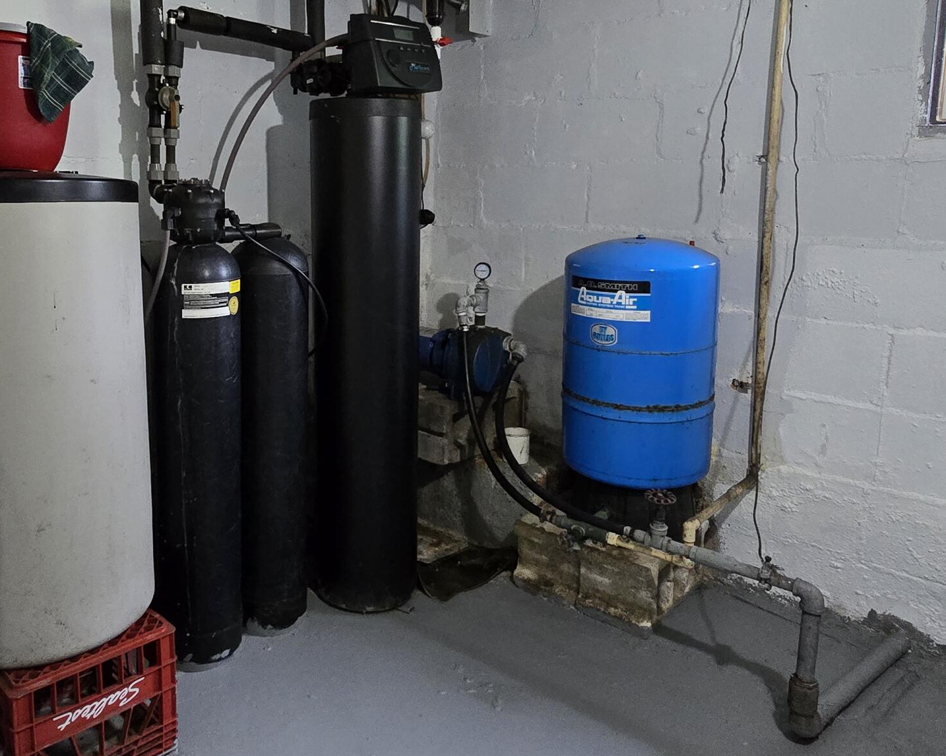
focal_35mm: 26
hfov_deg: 64.9
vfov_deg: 54.4
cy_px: 294
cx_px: 347
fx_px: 728
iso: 640
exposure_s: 1/60
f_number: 2.2
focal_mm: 2.2
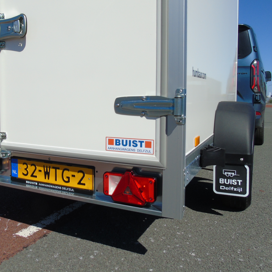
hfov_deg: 47.8
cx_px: 96
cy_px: 116
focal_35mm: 34
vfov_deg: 48.3
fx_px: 302
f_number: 4.3
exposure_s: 1/1000
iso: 80
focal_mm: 4.4
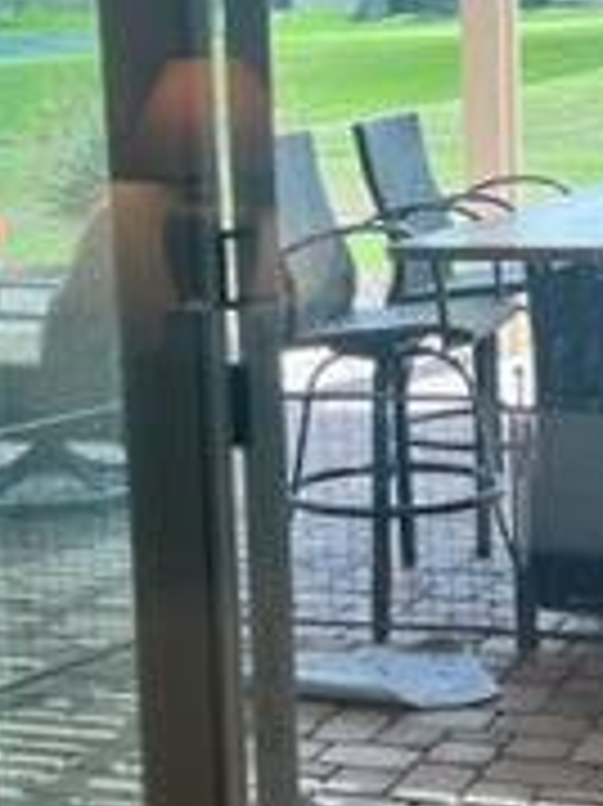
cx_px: 382
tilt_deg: -8.9
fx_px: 2163
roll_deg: +1.3
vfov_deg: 21.1
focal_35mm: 93
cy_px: 423
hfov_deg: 15.9
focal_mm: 5.7
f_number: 1.5
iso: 50
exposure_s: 1/401
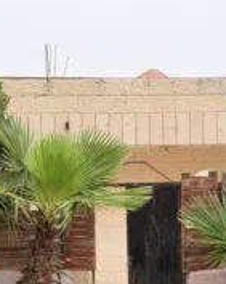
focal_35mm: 106
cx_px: 119
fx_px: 889
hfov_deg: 14.5
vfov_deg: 18.1
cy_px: 180
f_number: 1.78
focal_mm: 6.76
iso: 64
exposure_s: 1/333
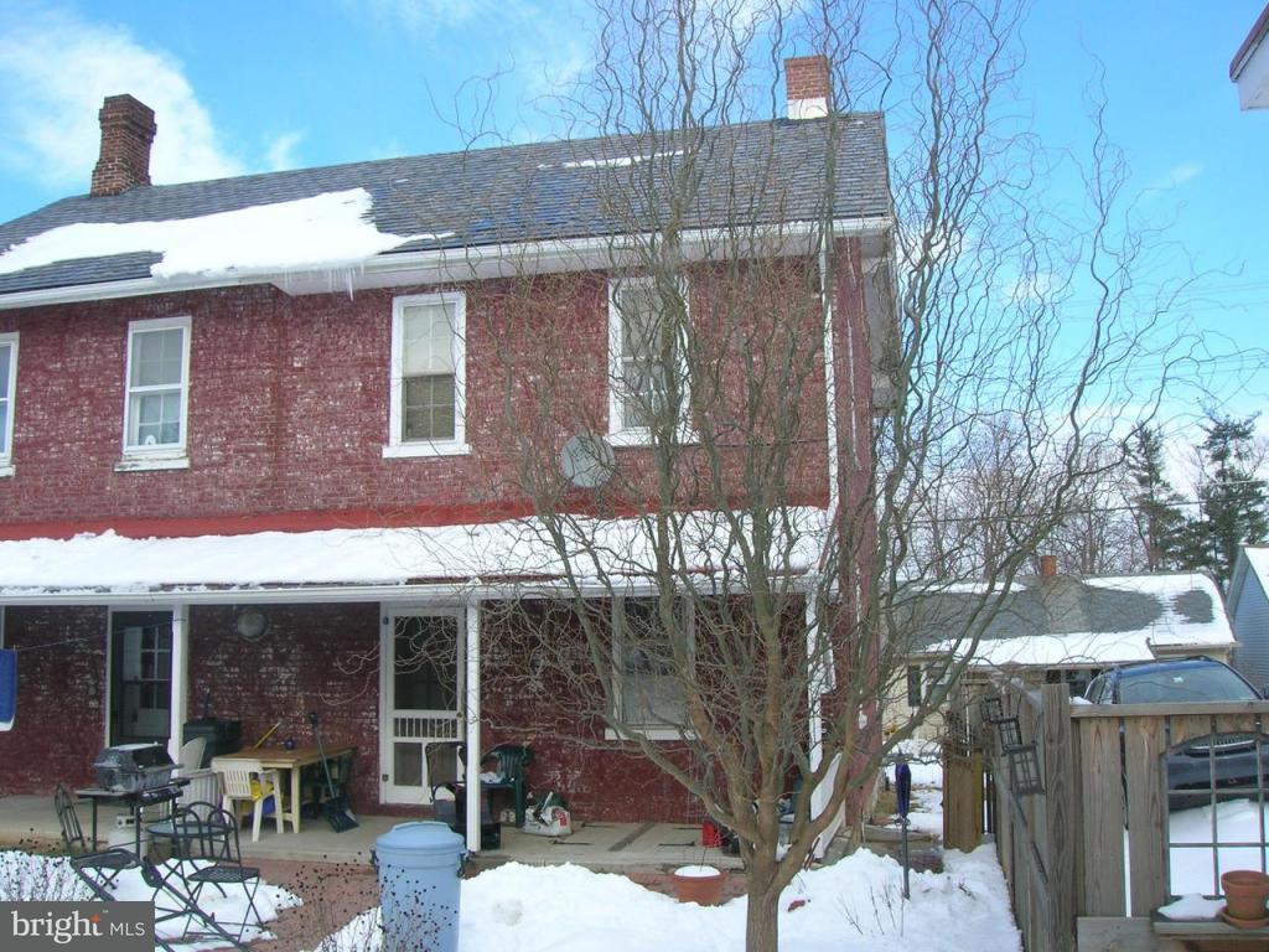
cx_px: 634
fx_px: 1246
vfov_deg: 41.8
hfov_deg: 54.0
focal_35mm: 34
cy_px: 476
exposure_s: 1/176
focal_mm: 5.7
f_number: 4.9
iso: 50
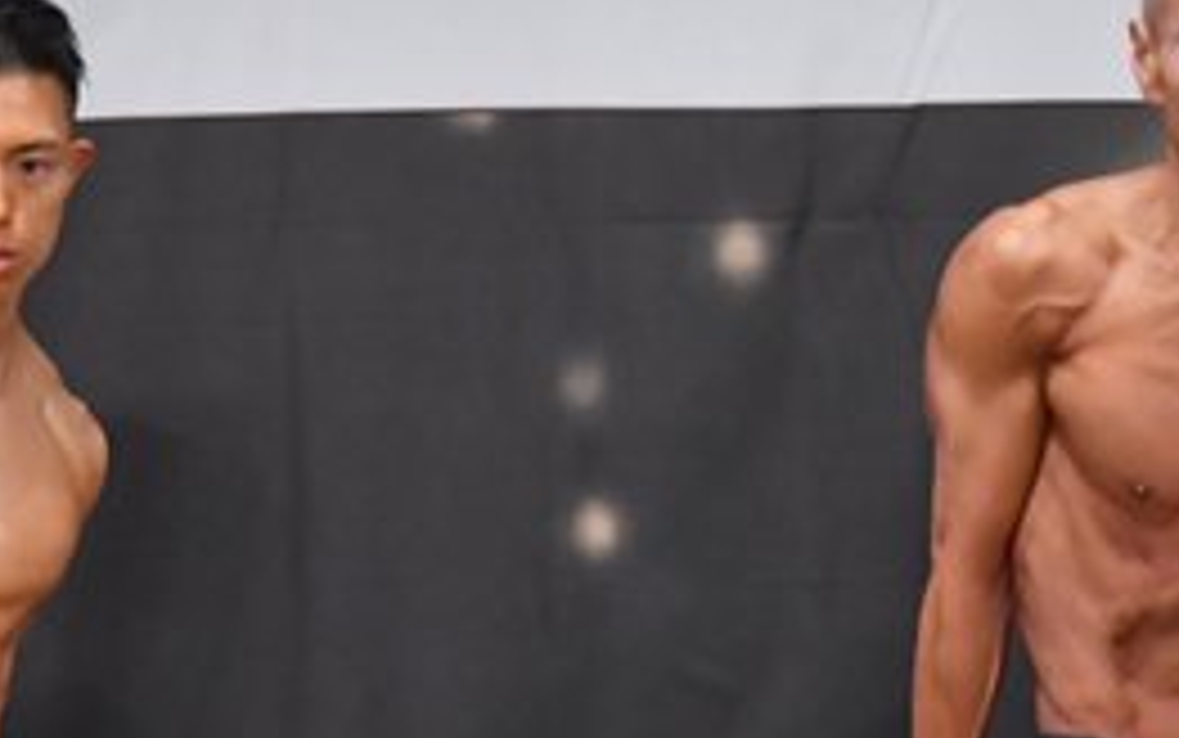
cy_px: 855
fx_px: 23209
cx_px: 763
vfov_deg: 1.8
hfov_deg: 2.9
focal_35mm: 722
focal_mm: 160
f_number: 5.6
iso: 5000
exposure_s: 1/400
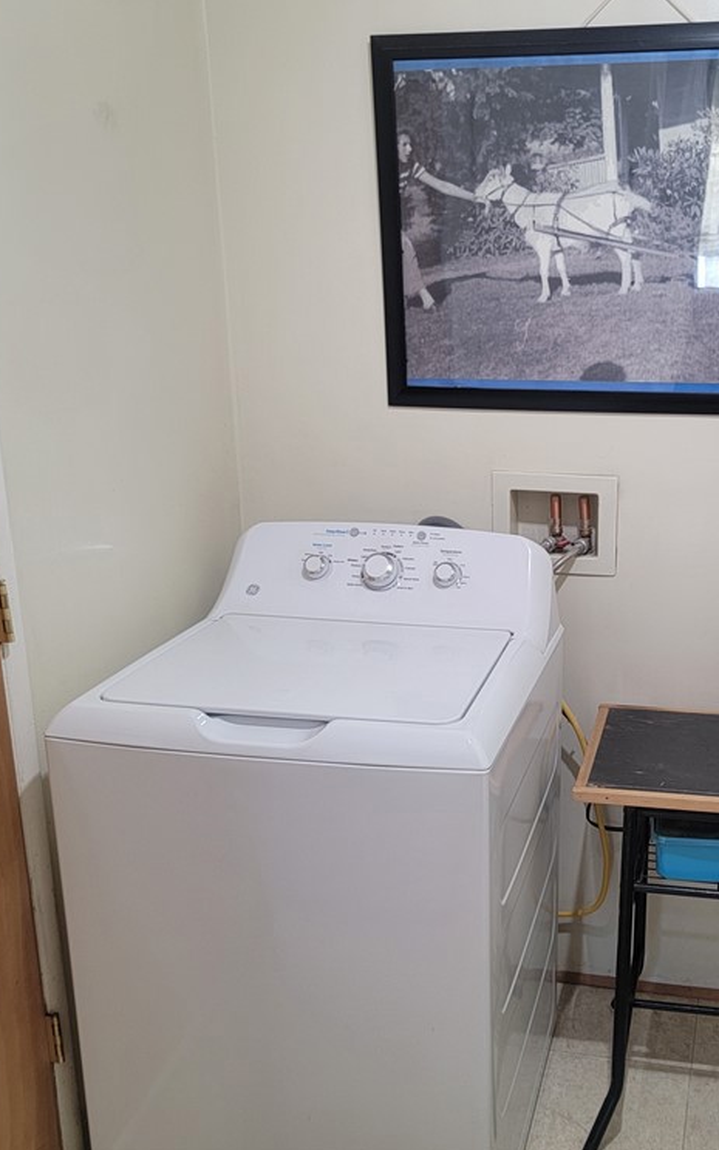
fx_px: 1097
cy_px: 566
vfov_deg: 55.3
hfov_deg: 35.4
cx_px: 546
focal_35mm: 35
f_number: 1.8
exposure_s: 1/40
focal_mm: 6.7
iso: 200
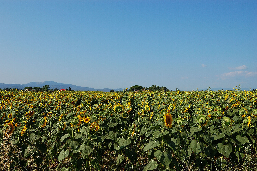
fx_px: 246
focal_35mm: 34
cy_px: 86
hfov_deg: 55.1
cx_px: 128
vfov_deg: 38.3
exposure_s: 1/160
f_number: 13
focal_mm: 23
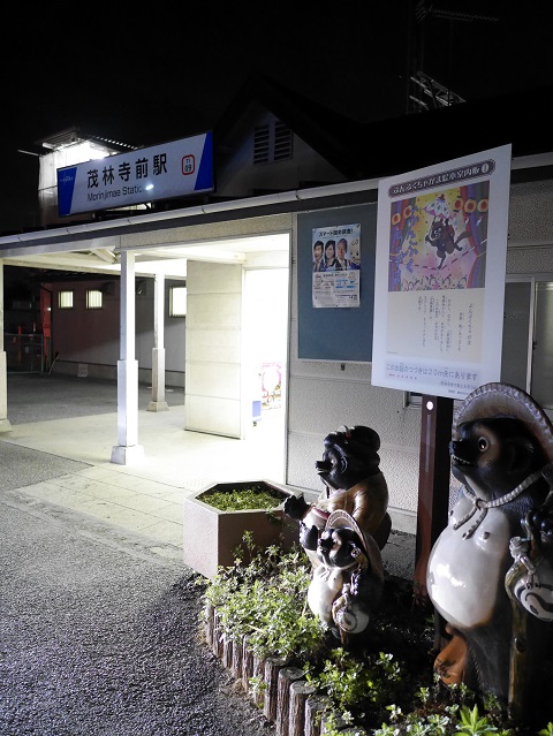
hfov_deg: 46.8
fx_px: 638
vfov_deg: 59.9
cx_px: 276
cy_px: 368
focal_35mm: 30
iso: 3200
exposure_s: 1/60
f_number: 1.7
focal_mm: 15
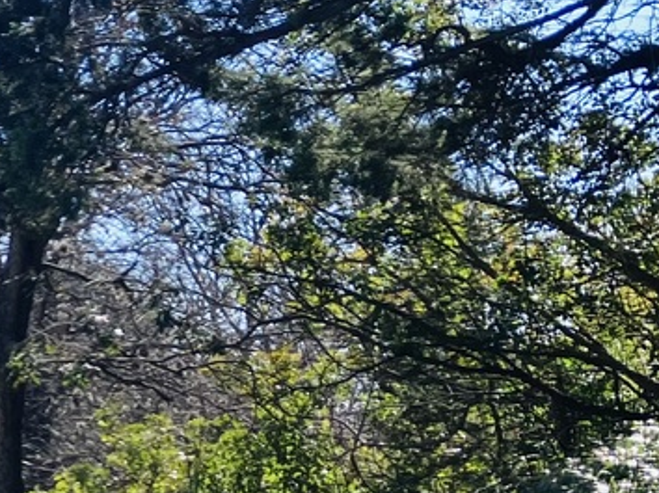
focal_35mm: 114
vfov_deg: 12.8
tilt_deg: +0.6
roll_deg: -1.1
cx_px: -679
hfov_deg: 14.3
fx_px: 2169
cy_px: 487
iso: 32
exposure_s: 1/1279
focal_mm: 3.99
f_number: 1.8
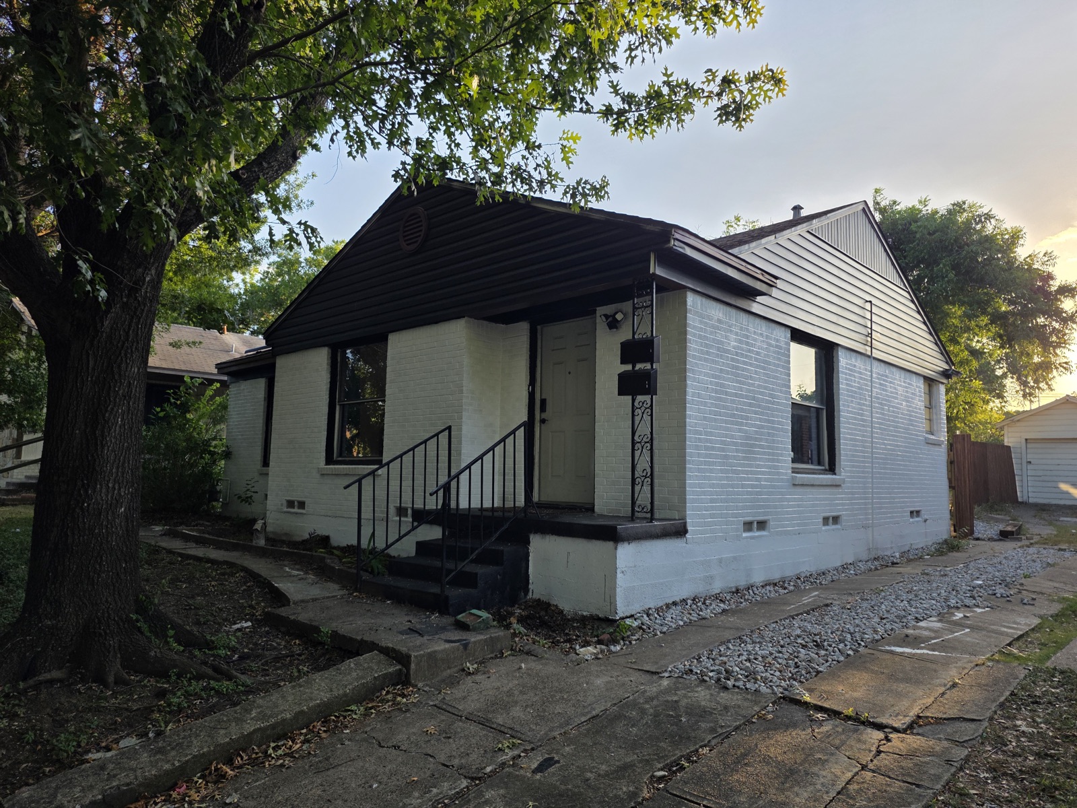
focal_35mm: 23
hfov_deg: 73.9
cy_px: 404
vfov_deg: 58.9
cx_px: 538
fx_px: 716
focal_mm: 6.25
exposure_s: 1/1465
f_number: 1.7
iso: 80
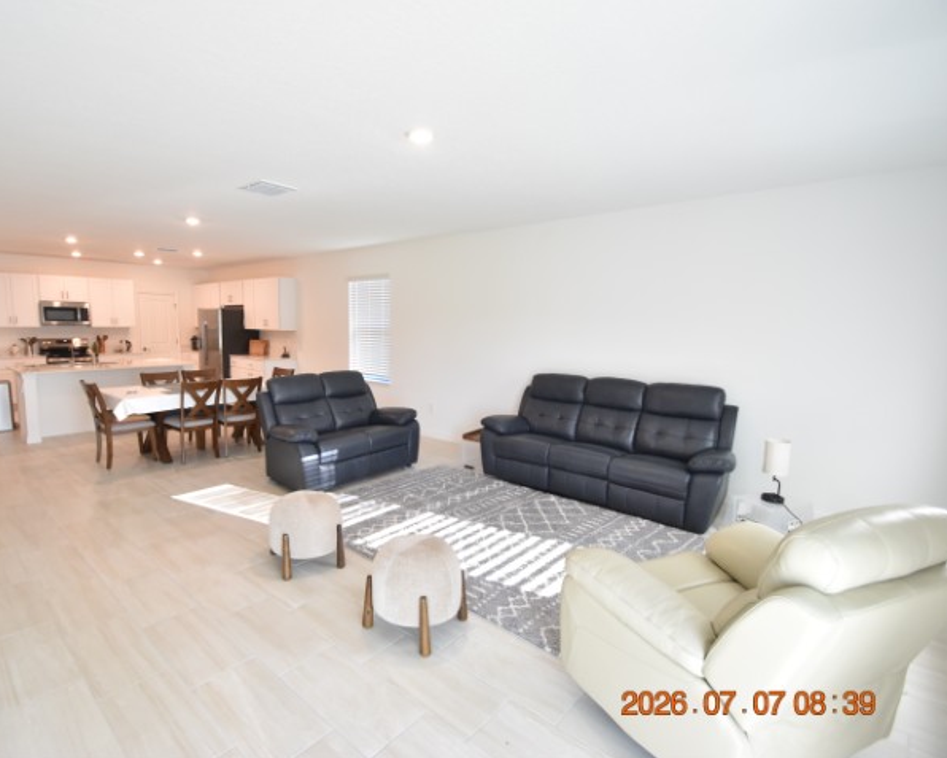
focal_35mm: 17
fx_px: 477
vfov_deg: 77.0
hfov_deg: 89.1
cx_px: 412
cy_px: 380
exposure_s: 1/90
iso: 800
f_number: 3.5
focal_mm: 10
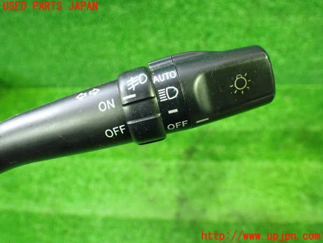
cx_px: 162
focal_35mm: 30
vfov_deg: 46.8
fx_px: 280
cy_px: 122
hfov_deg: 60.0
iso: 1000
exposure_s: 1/30
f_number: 2.3
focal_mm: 5.4
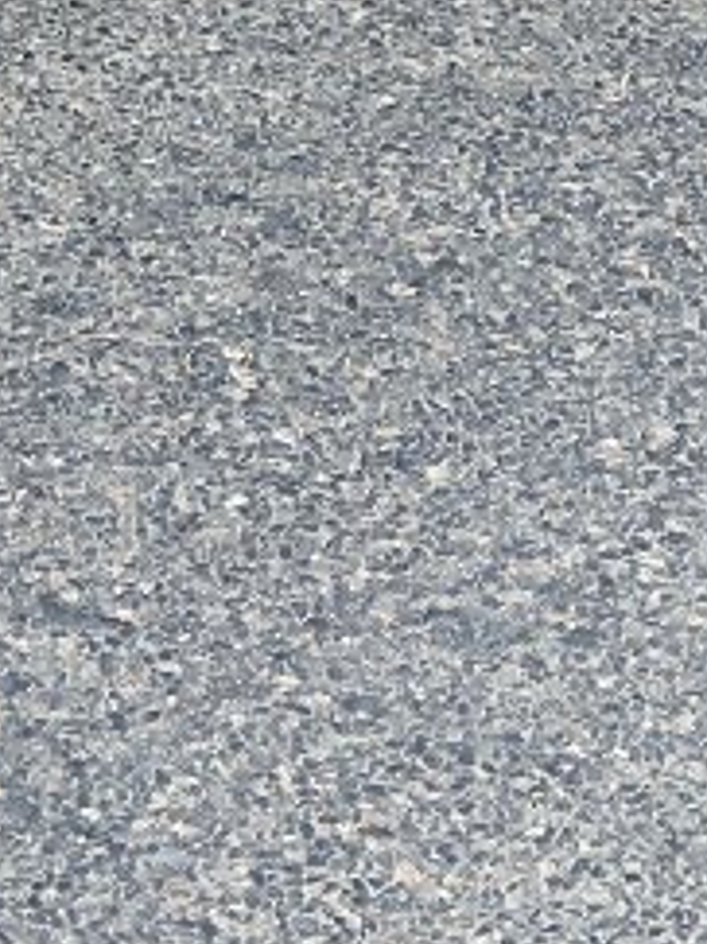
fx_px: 7005
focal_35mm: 257
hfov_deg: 5.7
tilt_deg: -21.2
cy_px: -913
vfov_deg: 7.4
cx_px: -423
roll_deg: -0.8
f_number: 2
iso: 20
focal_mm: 6
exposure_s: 1/247
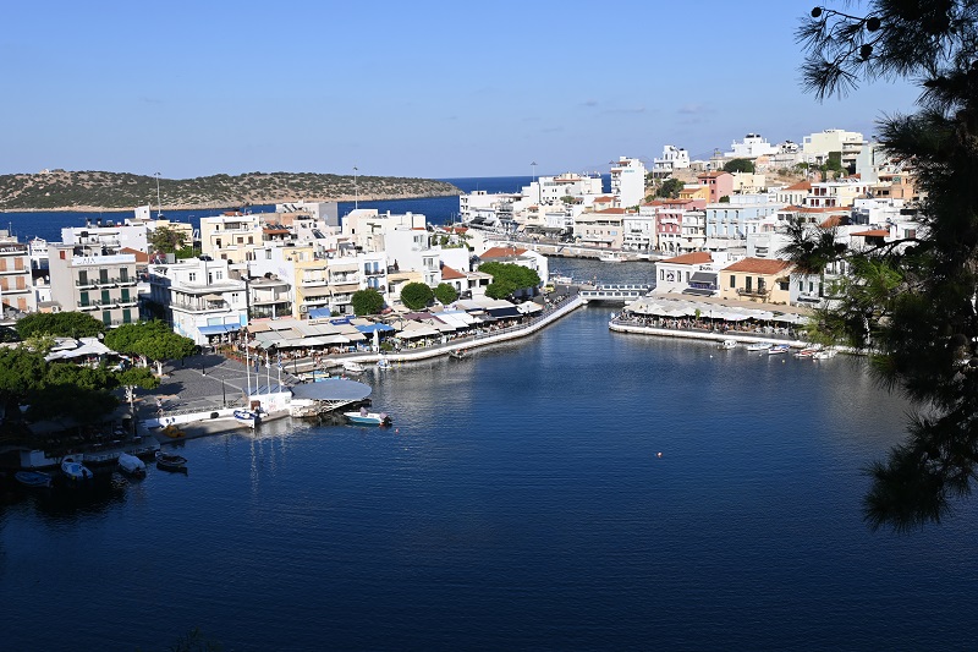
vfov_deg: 34.2
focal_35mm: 39
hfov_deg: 49.6
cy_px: 326
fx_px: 1059
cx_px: 489
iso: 100
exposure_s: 1/400
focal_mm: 26
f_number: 7.1
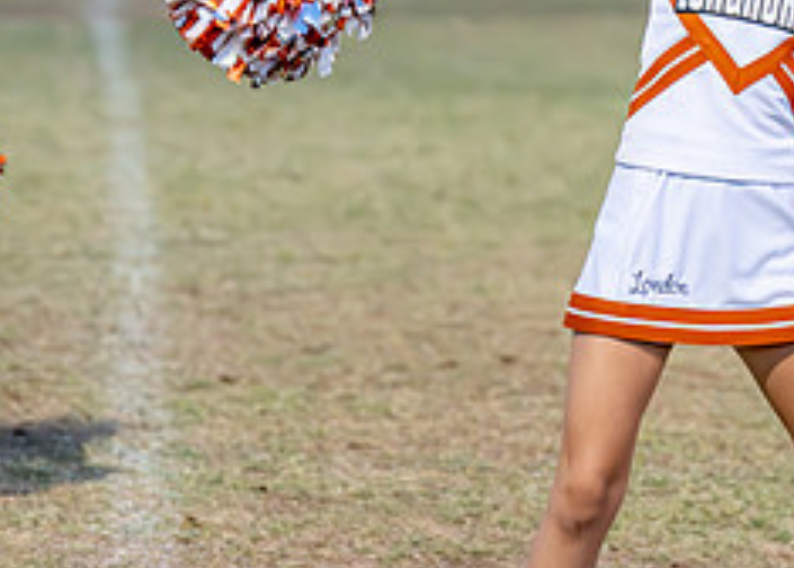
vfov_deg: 4.6
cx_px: 689
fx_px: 7060
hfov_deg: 6.4
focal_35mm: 313
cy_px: 27
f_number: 2.8
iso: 5000
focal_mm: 102
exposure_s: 1/1000
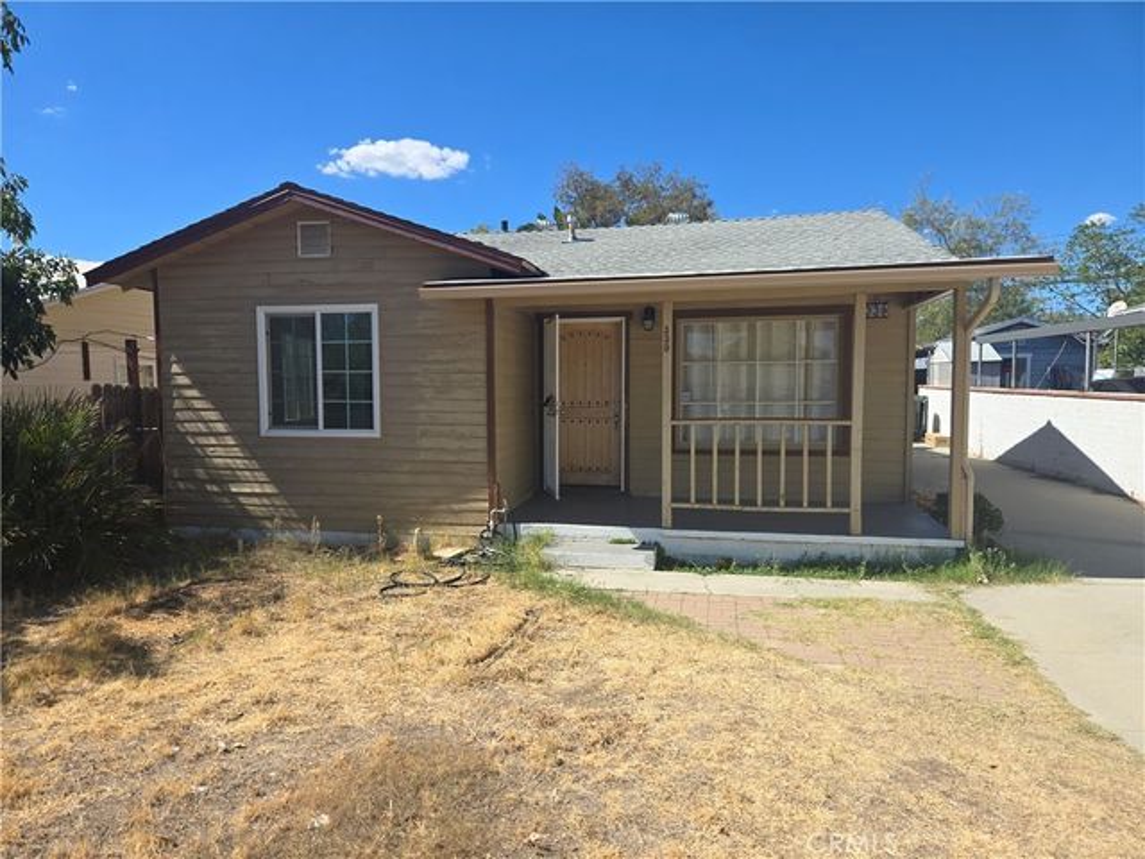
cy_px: 430
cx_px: 572
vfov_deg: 58.9
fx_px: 761
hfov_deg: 73.9
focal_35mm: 23
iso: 25
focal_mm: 5.4
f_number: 1.8
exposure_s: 1/1761
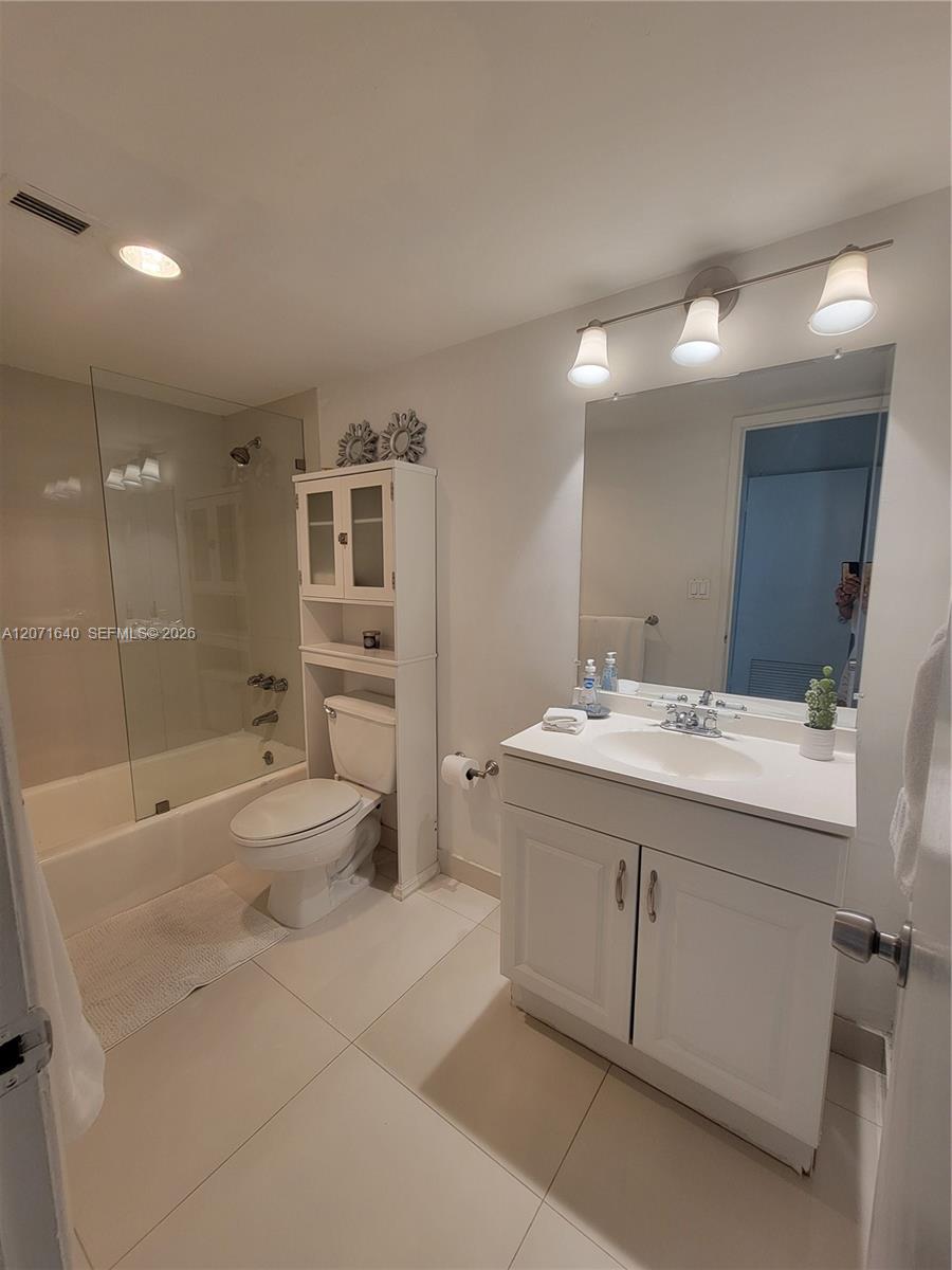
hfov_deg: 89.9
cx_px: 476
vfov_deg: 106.2
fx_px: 477
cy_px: 635
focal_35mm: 13
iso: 100
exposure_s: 1/60
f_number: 2.2
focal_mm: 2.2
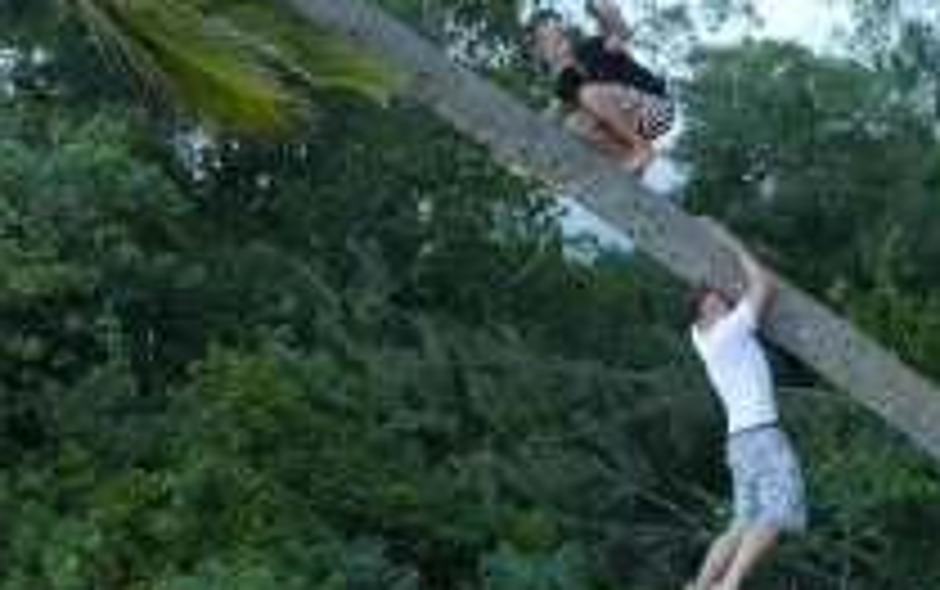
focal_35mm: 78
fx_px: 2000
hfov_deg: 26.5
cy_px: 167
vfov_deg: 16.7
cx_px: 472
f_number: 2.8
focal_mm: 7.4
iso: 100
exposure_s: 1/50
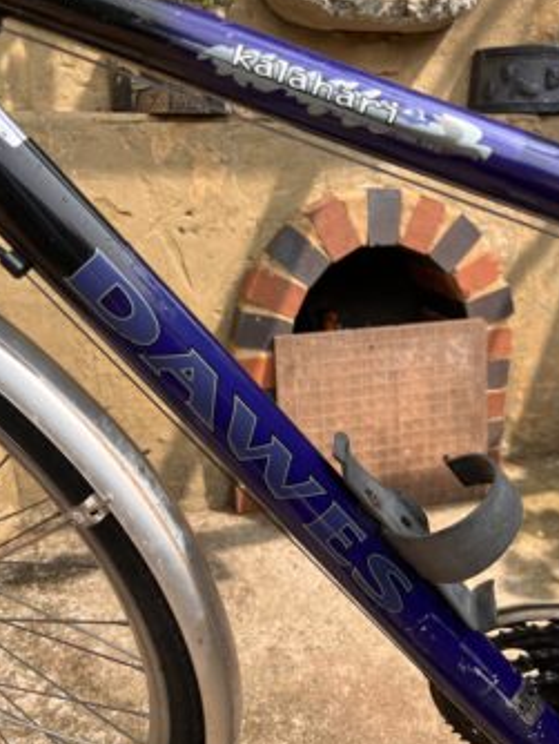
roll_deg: +0.9
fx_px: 602
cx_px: 290
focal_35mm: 28
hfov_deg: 49.8
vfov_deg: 63.4
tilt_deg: -19.8
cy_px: 354
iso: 50
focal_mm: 5.1
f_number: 1.6
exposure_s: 1/1238
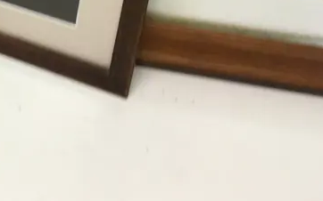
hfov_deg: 21.3
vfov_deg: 13.8
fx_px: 766
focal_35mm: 87
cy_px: -129
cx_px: -110
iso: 40
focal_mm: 4.15
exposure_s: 1/33
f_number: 2.2
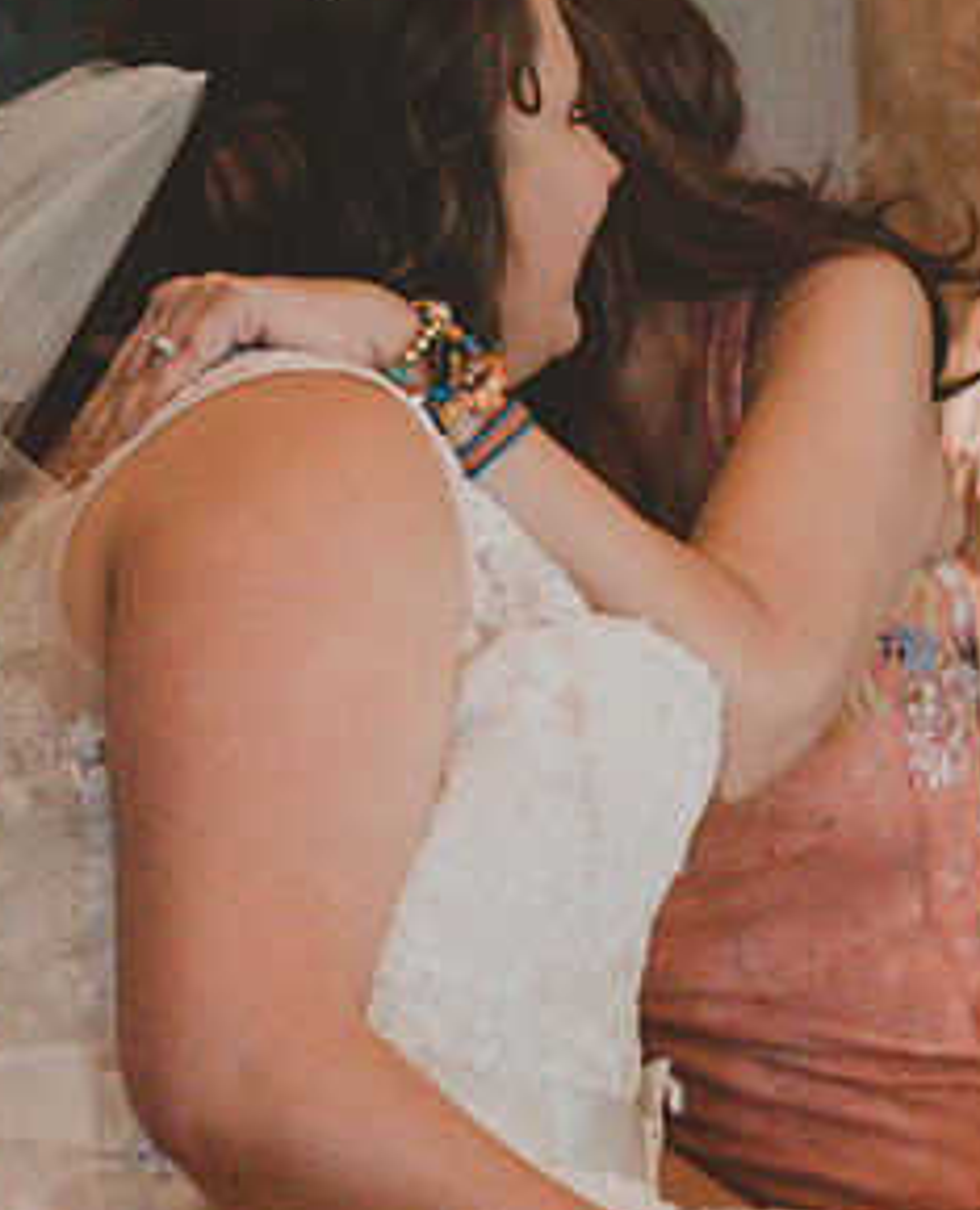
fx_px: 7702
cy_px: 563
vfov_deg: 9.0
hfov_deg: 7.3
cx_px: 564
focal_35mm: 214
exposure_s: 1/60
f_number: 5.6
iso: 7200
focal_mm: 55
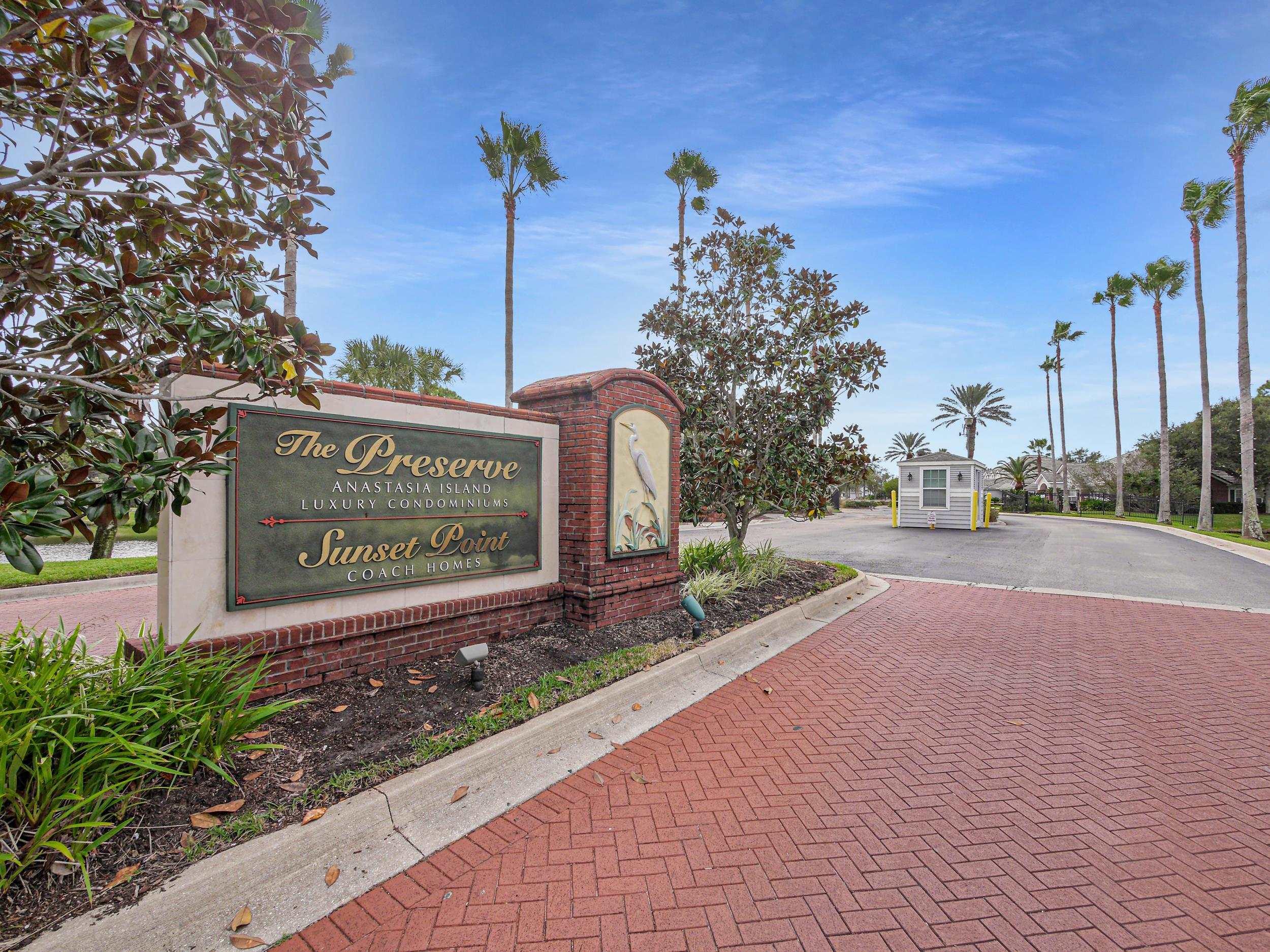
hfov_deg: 102.1
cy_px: 476
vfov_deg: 85.7
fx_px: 514
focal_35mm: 14
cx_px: 635
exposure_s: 1/200
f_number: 8
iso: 400
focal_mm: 7
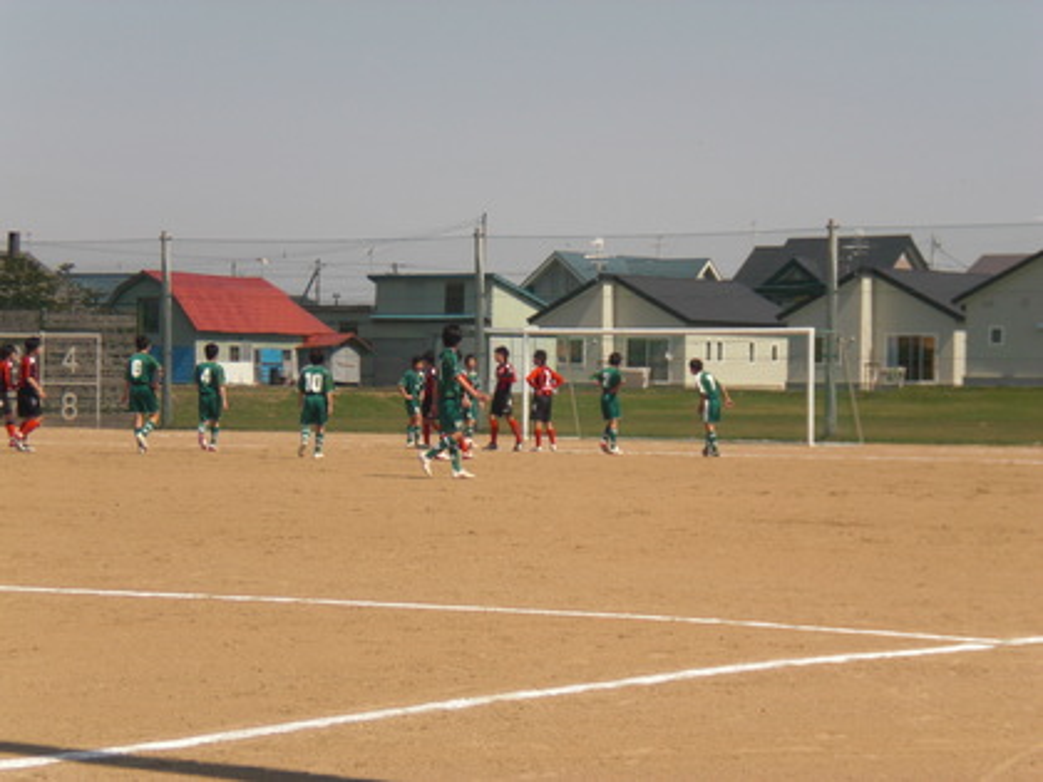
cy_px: 391
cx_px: 522
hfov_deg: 17.3
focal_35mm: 114
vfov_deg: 13.0
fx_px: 3435
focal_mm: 18.9
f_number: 5.9
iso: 64
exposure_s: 1/400
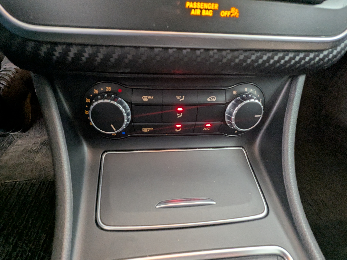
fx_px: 170
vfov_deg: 74.7
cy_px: 132
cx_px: 167
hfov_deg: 91.0
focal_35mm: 17
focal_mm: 2.35
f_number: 2.2
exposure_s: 1/25
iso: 207
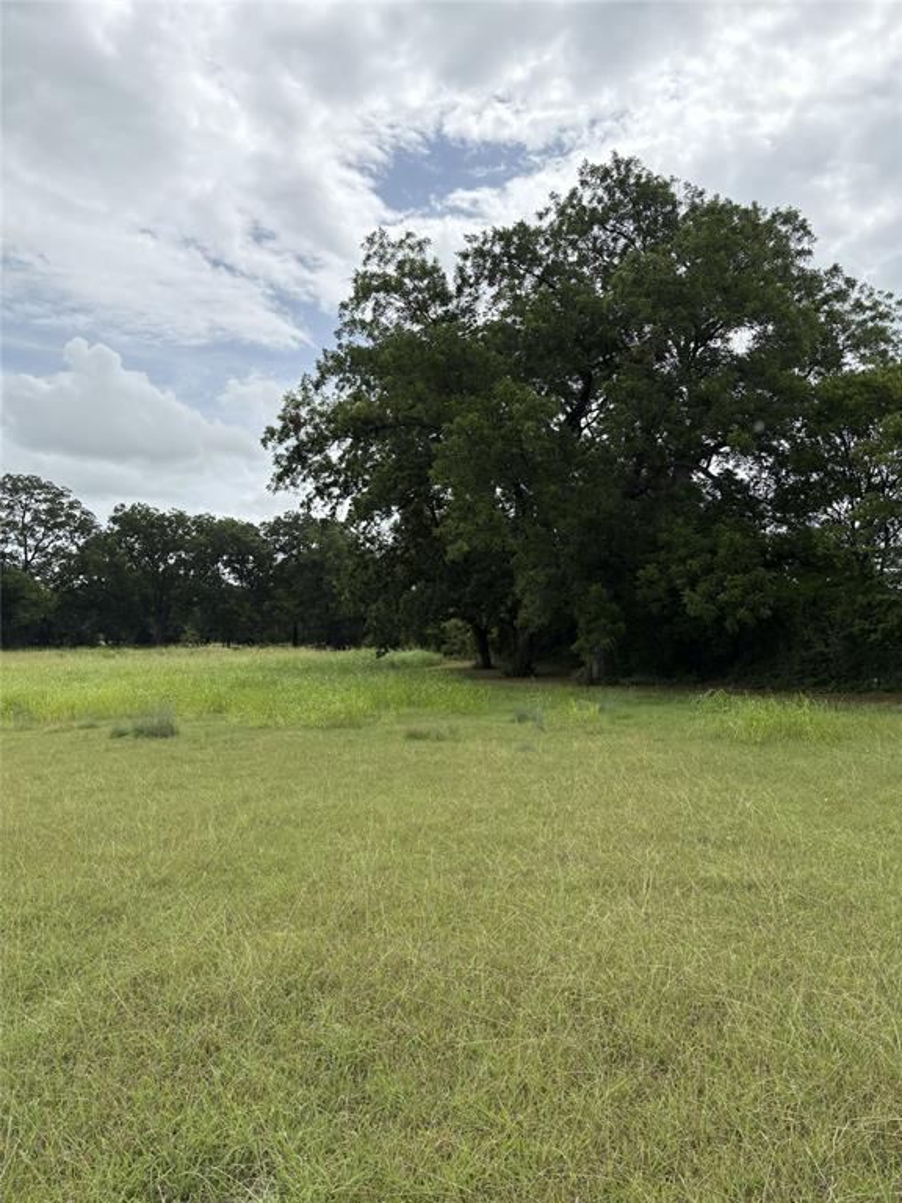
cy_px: 602
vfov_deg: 67.3
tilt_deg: +2.7
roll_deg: -0.2
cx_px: 451
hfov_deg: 53.1
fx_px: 903
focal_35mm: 26
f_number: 1.6
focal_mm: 5.96
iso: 64
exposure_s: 1/2985
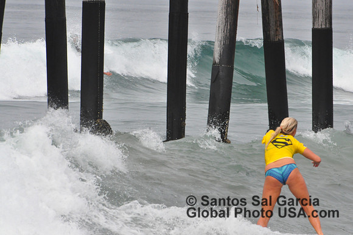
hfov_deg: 2.5
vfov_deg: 1.7
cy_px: 118
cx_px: 176
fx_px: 8078
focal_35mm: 825
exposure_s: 1/640
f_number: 18
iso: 1250
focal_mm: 550
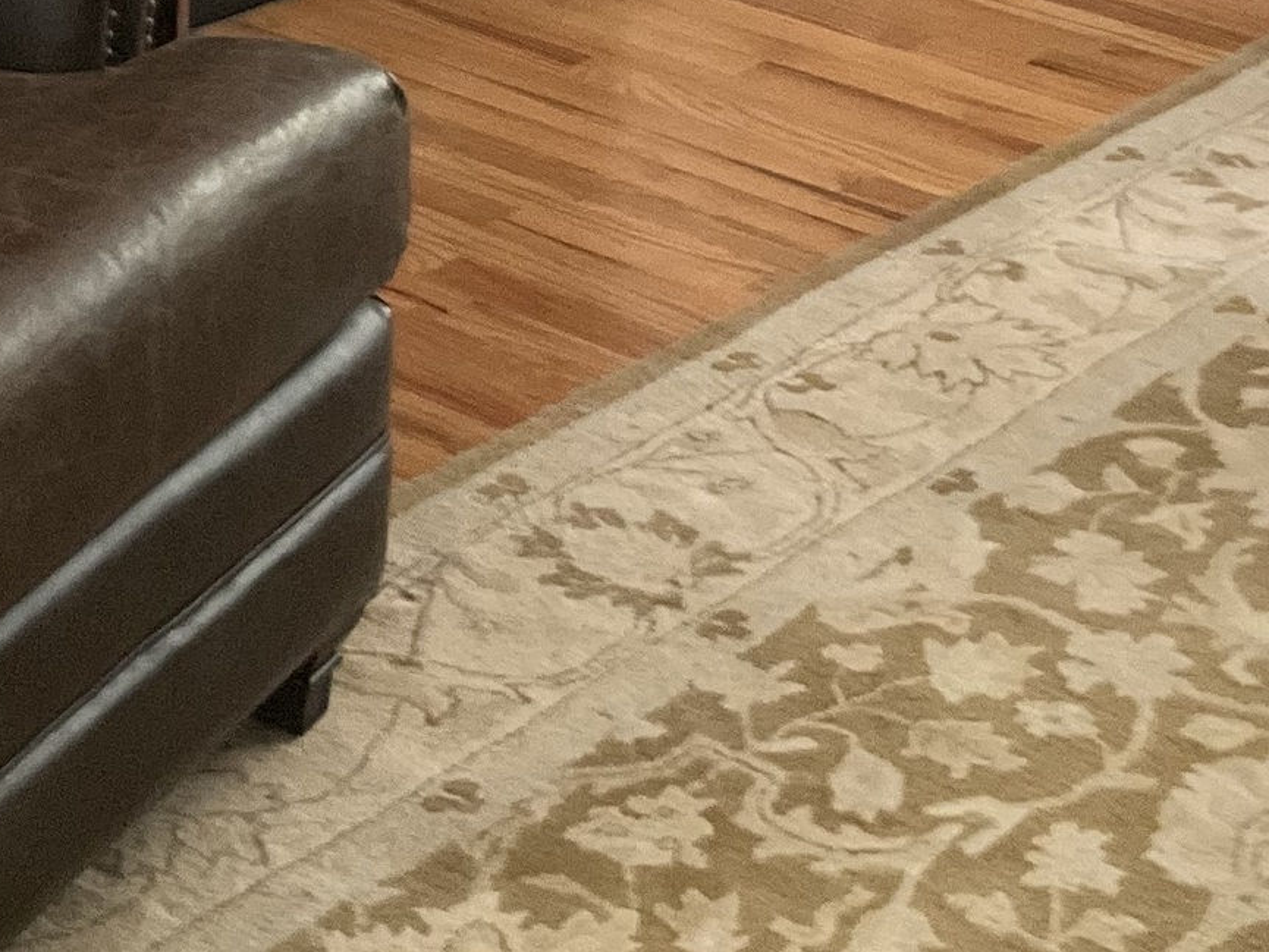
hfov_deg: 18.9
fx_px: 3776
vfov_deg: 13.3
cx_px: 213
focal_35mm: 103
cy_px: -596
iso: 200
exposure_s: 1/60
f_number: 1.8
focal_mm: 3
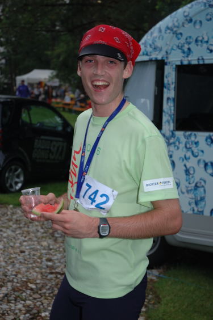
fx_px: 613
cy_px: 160
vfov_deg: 29.3
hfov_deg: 19.7
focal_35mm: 69
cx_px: 106
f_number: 4.5
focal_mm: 46
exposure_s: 1/60
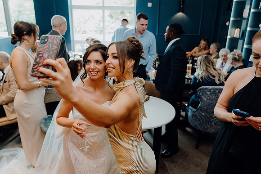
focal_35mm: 29
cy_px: 87
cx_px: 130
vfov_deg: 45.0
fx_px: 210
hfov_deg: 63.6
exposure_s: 1/160
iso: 2500
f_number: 3.5
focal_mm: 29
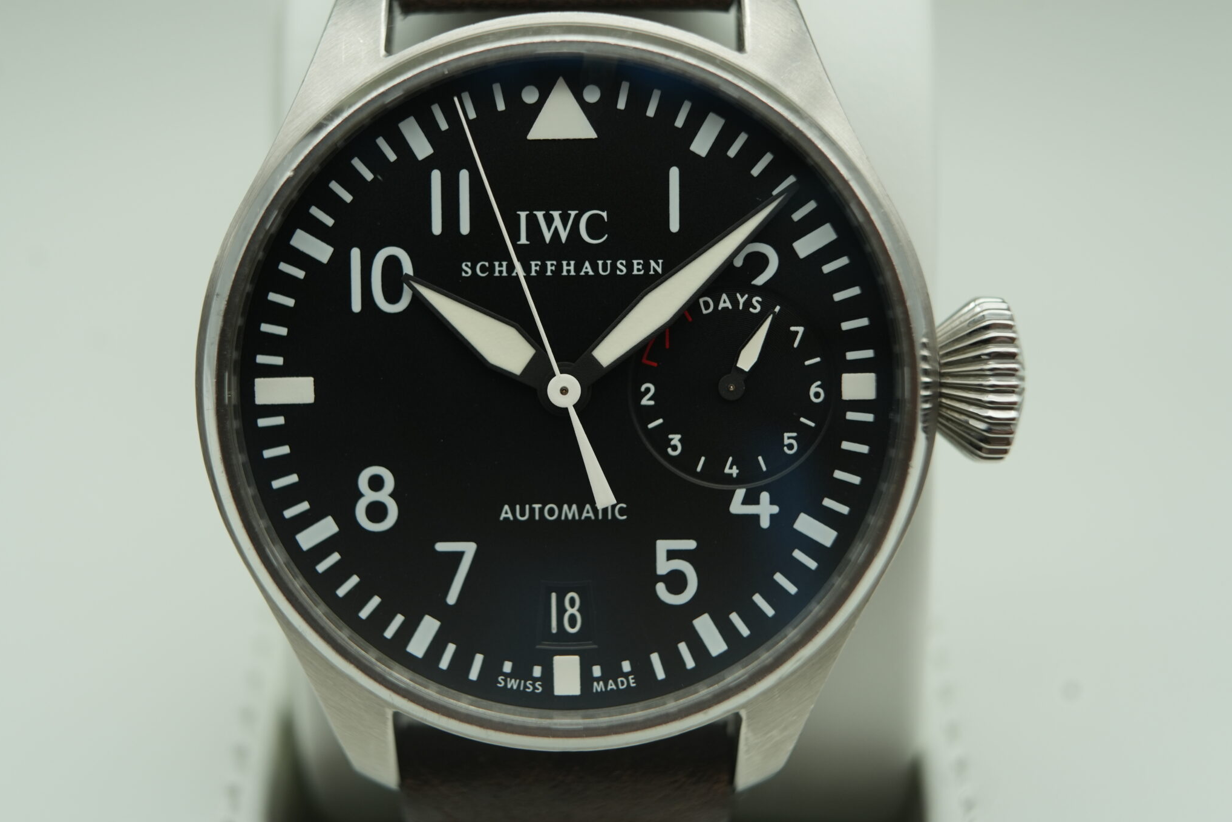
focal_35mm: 44
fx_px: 1506
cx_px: 539
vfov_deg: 30.5
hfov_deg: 44.4
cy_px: 342
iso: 400
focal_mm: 35
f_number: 5
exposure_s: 1/250
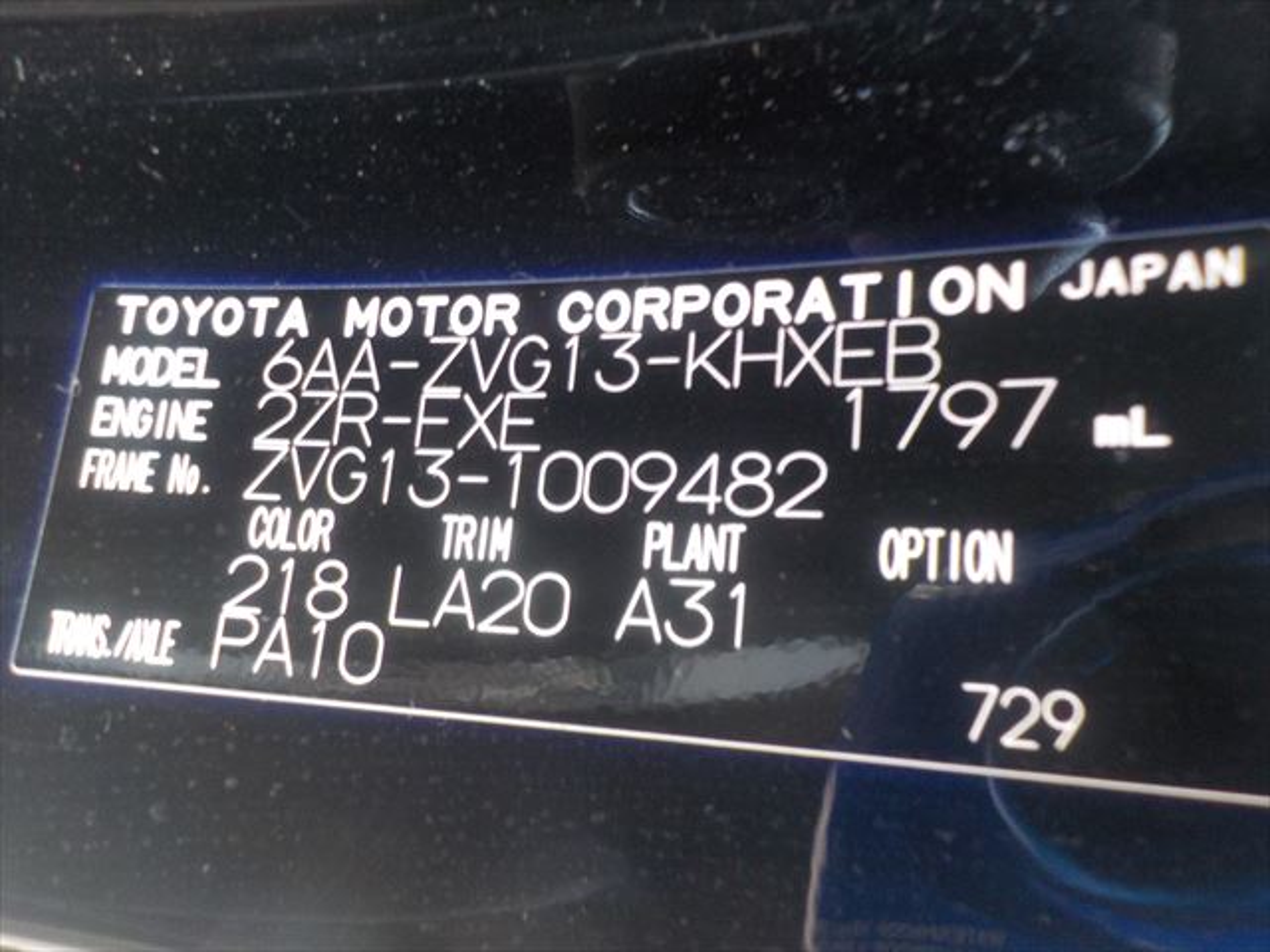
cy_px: 476
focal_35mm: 30
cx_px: 635
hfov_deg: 60.0
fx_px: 1101
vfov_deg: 46.8
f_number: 3.3
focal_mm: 4.1
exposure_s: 1/30
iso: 320
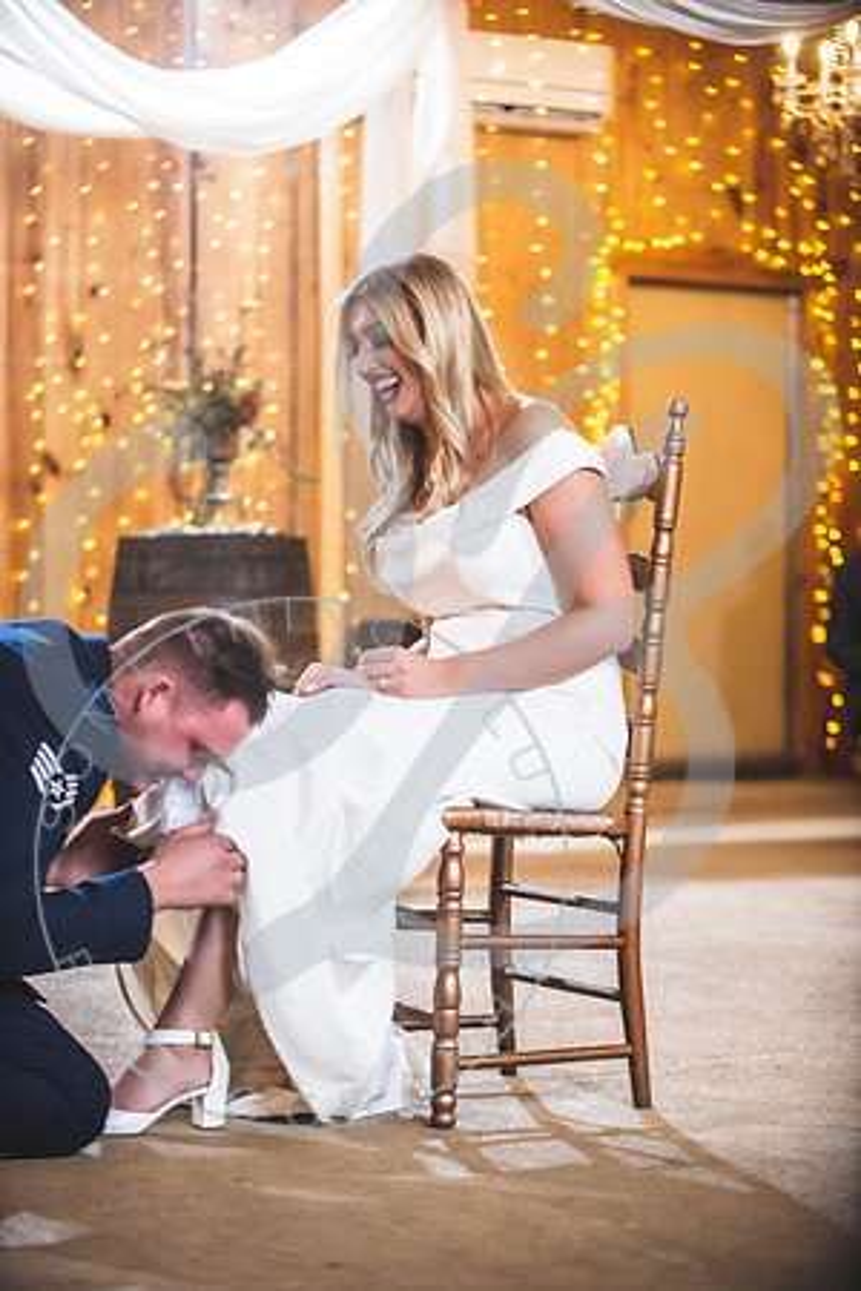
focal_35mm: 86
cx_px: 430
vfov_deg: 23.6
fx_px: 3085
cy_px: 646
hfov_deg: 15.9
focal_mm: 86
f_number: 2.8
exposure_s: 1/200
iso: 1250
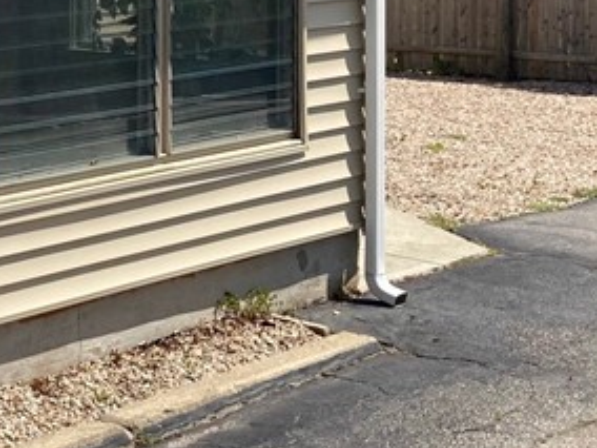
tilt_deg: -5.0
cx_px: -219
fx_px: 1742
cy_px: 34
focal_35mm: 101
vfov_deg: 14.5
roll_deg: +0.1
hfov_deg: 17.9
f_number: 1.8
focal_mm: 3.99
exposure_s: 1/2183
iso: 20
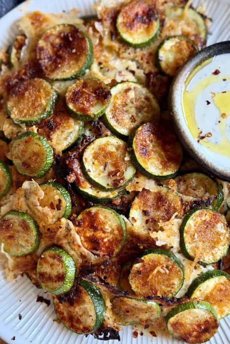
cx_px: 109
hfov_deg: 26.5
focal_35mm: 51
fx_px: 488
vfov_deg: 38.9
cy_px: 174
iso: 200
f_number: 1.8
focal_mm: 6.8
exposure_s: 1/60
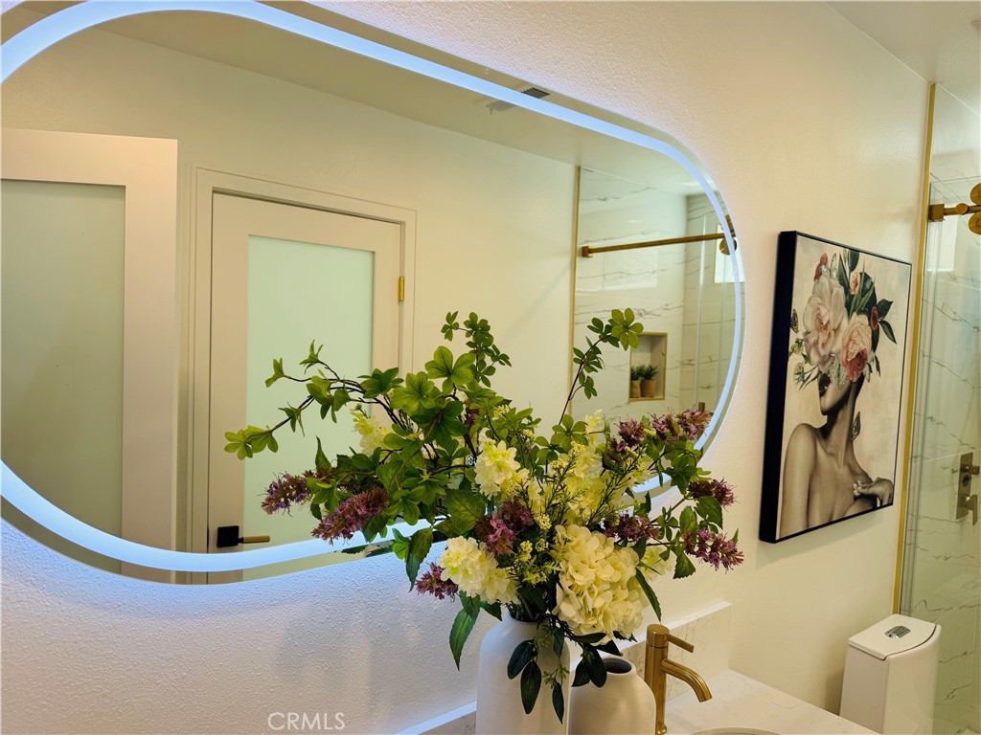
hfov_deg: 71.6
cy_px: 368
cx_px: 490
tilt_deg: -3.2
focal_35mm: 24
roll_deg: -1.8
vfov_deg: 56.8
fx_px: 680
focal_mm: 6.76
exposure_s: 1/156
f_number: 1.78
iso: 64
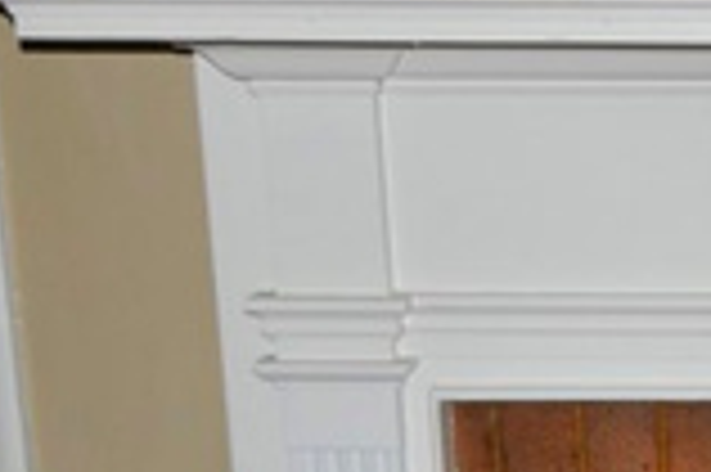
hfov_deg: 13.5
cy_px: 632
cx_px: 976
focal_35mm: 146
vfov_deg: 9.2
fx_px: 2880
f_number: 4
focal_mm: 24
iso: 200
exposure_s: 1/250
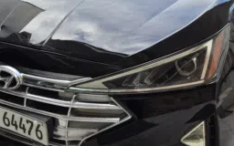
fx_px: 389
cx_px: 82
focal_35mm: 61
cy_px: 44
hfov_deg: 33.2
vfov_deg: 21.2
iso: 25
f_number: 1.8
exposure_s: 1/180
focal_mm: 5.4
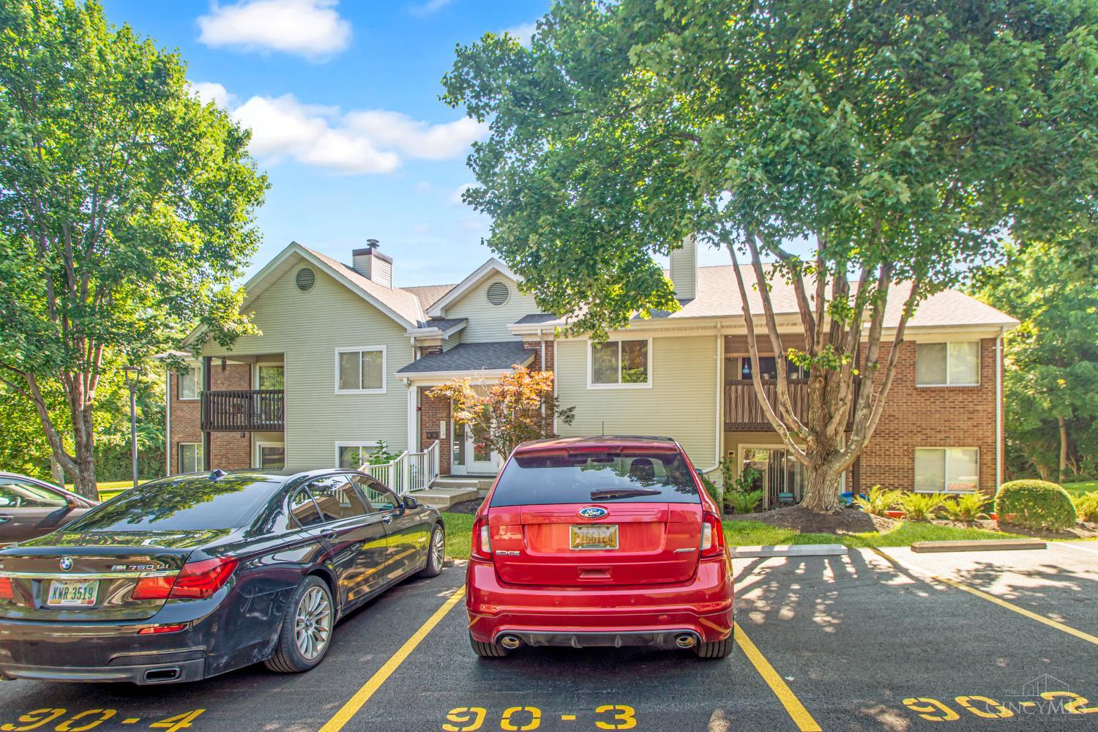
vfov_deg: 67.4
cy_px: 366
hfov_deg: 90.0
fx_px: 549
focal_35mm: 18
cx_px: 549
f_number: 5.6
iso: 100
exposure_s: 1/125
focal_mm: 12
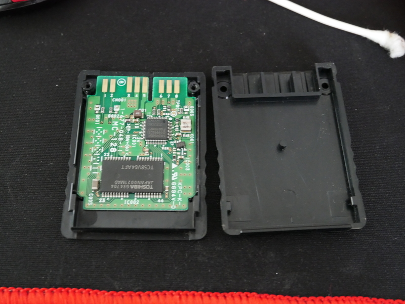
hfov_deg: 46.8
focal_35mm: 40
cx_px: 202
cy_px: 152
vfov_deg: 36.0
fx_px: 468
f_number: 4.6
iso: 3200
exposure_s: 1/8
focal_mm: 20
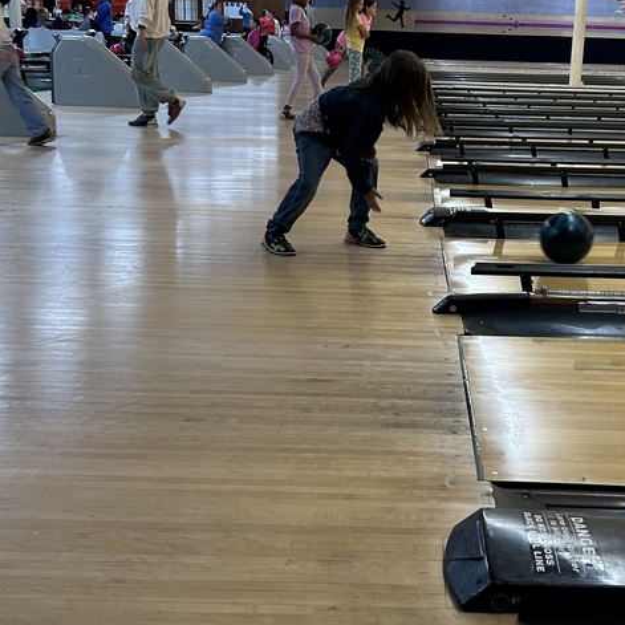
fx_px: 1021
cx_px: 423
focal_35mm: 50
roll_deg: -2.9
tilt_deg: -18.1
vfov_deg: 34.0
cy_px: 328
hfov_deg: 33.7
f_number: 1.5
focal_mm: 5.7
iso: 125
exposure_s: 1/60
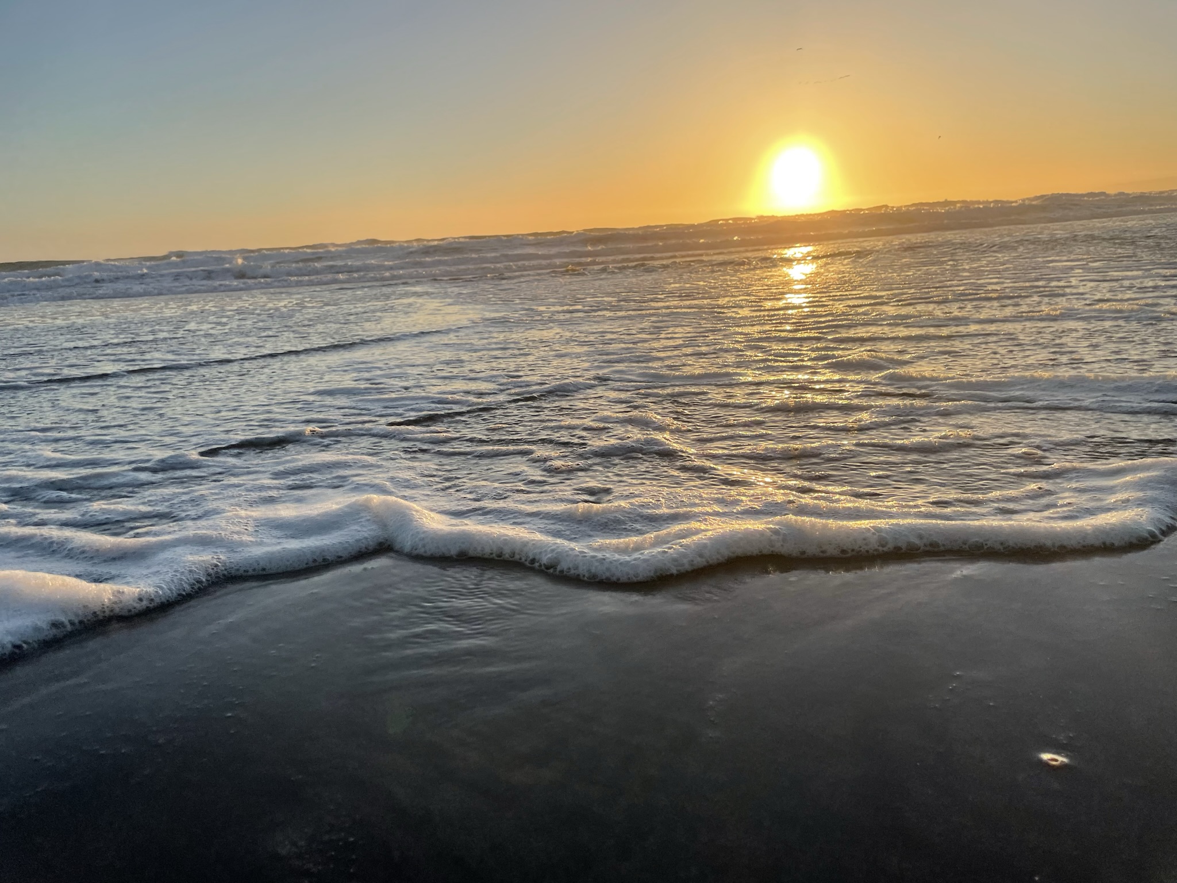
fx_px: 884
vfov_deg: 53.1
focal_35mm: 26
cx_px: 588
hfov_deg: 67.3
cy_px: 442
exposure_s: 1/2681
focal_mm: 4.2
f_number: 1.6
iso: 32
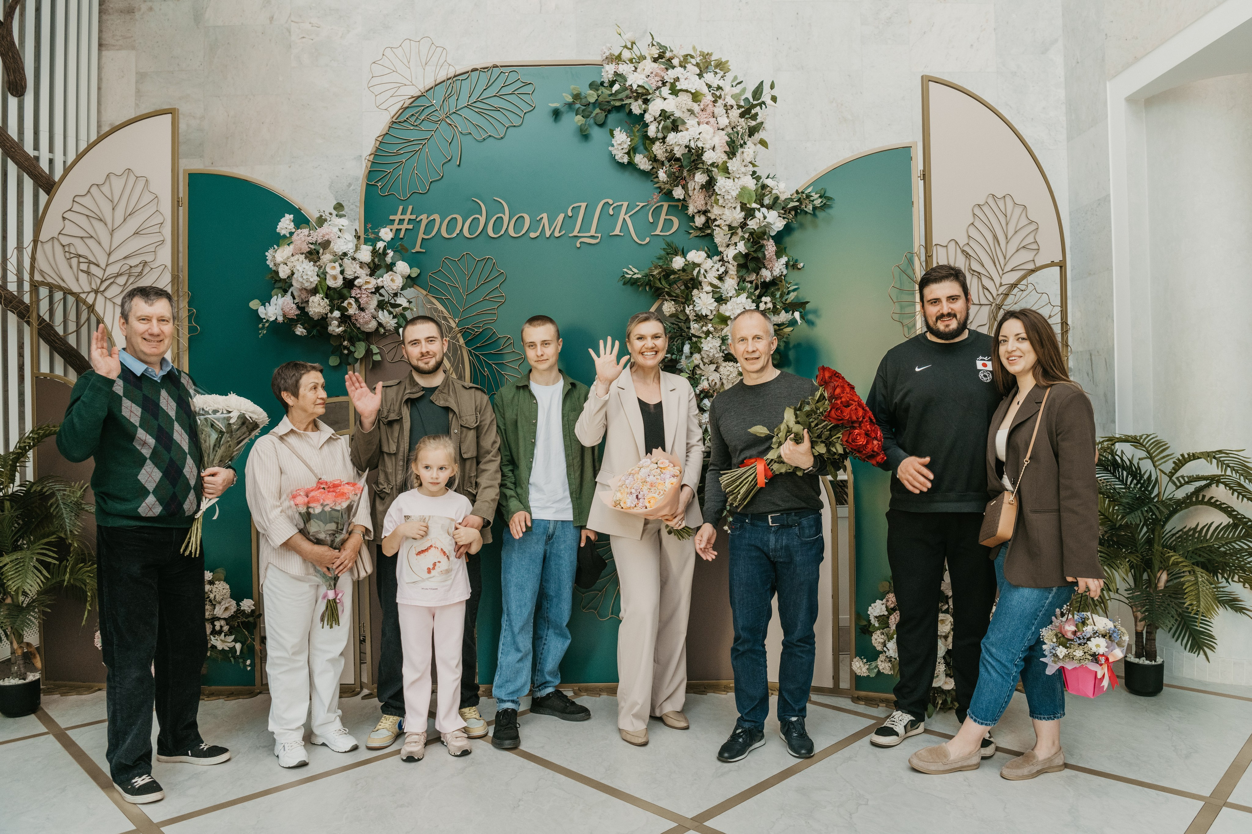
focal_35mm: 25
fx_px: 866
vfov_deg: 51.4
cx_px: 650
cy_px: 416
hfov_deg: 71.7
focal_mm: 24
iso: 400
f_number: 4.5
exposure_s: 1/160
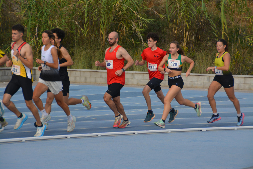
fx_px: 1180
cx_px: 126
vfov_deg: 8.2
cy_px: 84
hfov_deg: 12.2
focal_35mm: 168
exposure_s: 1/640
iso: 200
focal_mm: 112
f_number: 6.3
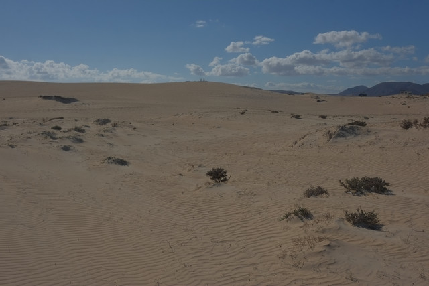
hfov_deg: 47.4
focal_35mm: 41
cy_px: 143
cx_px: 214
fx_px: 489
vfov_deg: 32.6
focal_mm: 27
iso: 200
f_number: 16
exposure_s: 1/550
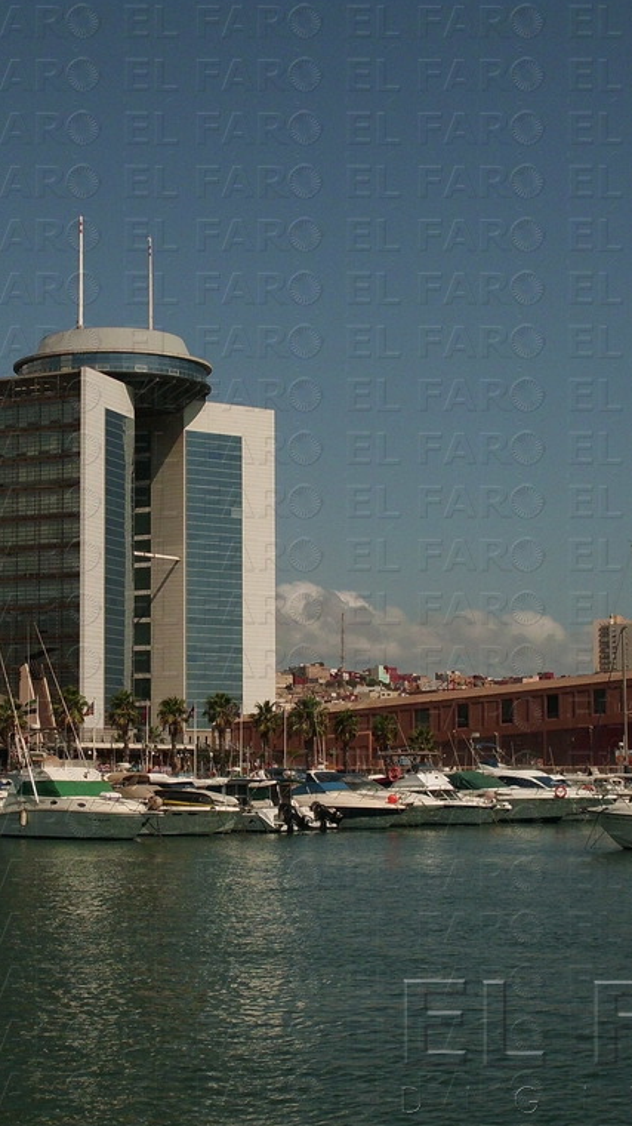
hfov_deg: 17.4
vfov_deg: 30.6
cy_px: 566
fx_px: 2057
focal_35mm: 69
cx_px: 204
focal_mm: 8.4
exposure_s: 1/800
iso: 64
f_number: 8.3
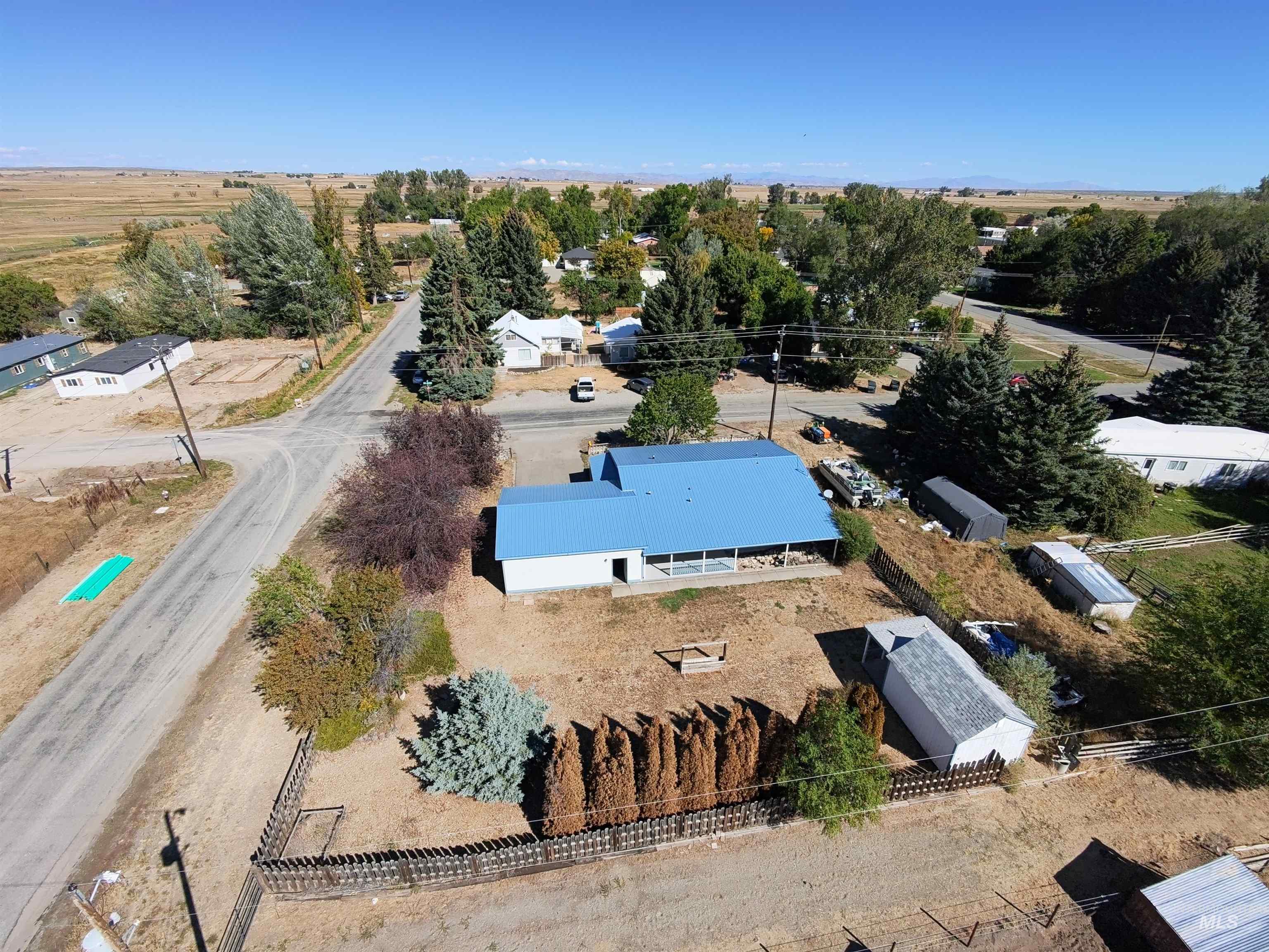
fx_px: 587
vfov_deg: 78.1
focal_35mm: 16
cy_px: 476
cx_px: 634
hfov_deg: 94.5
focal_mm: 16
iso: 100
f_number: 2.55
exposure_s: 1/1912
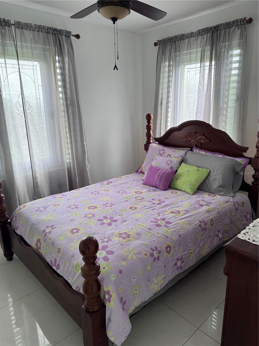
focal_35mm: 24
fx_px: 239
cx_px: 130
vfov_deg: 71.6
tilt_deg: -15.3
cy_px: 173
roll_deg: +1.5
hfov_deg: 56.8
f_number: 1.78
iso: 125
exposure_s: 1/121
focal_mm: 6.76
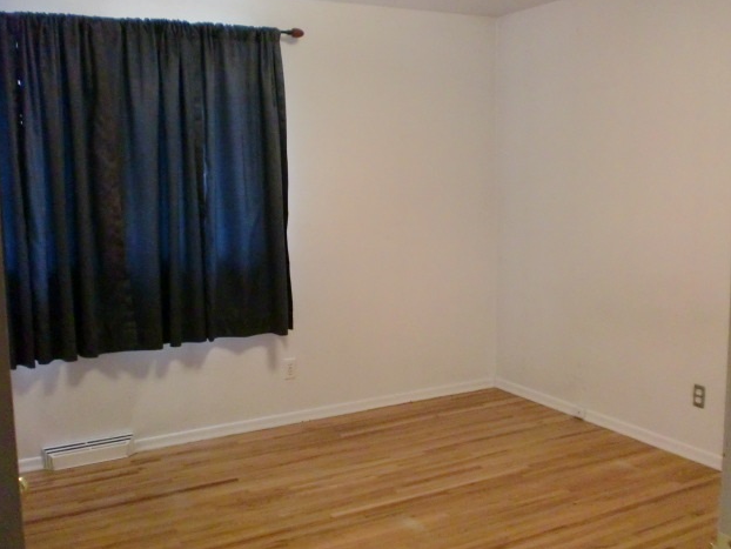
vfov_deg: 39.7
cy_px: 270
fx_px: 761
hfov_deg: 51.3
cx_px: 356
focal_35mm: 36
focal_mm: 6.3
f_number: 3.1
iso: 800
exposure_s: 1/60
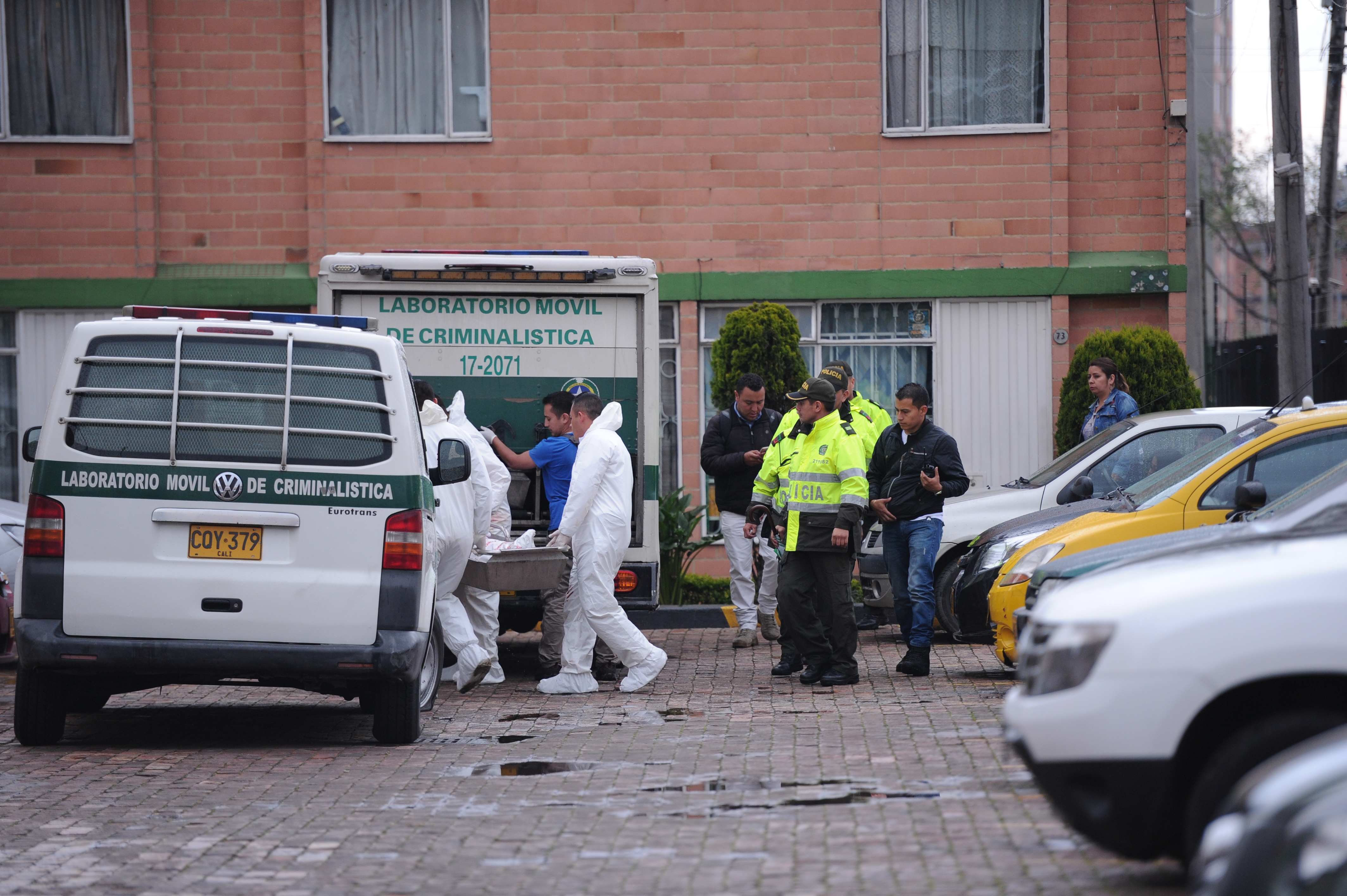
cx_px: 674
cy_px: 448
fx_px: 7478
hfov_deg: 10.3
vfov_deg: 6.9
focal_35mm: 200
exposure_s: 1/500
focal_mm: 200
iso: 1000
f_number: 2.8
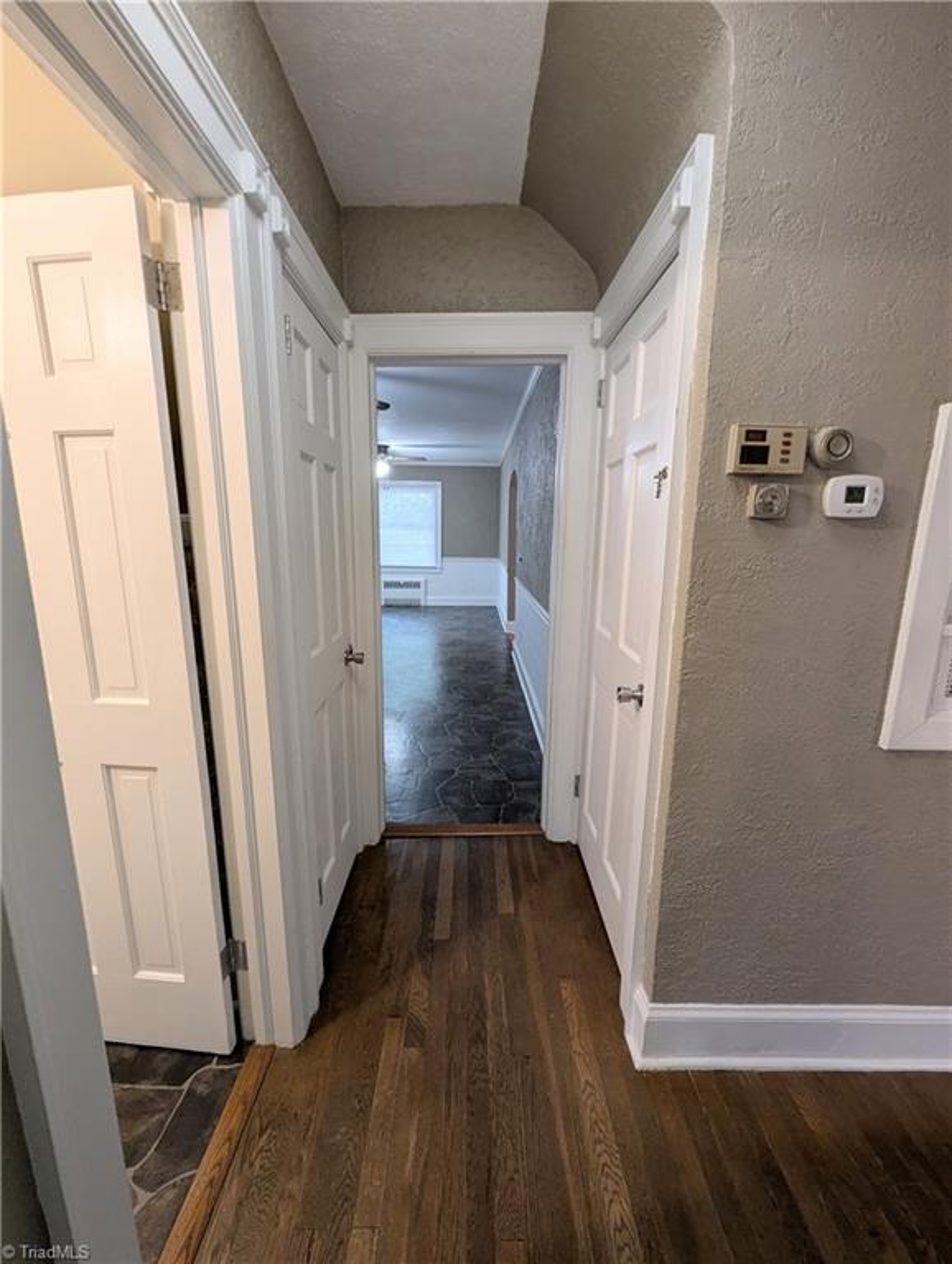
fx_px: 476
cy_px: 632
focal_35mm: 13
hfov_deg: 90.0
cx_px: 476
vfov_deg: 106.1
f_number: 2.2
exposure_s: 1/24
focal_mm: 1.95
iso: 134
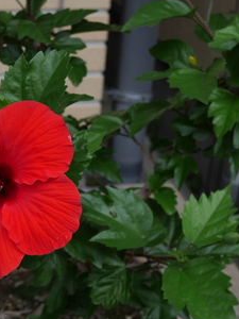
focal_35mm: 80
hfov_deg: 18.2
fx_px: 736
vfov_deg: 24.1
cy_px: 242
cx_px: 33
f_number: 4.6
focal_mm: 20
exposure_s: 1/100
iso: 200
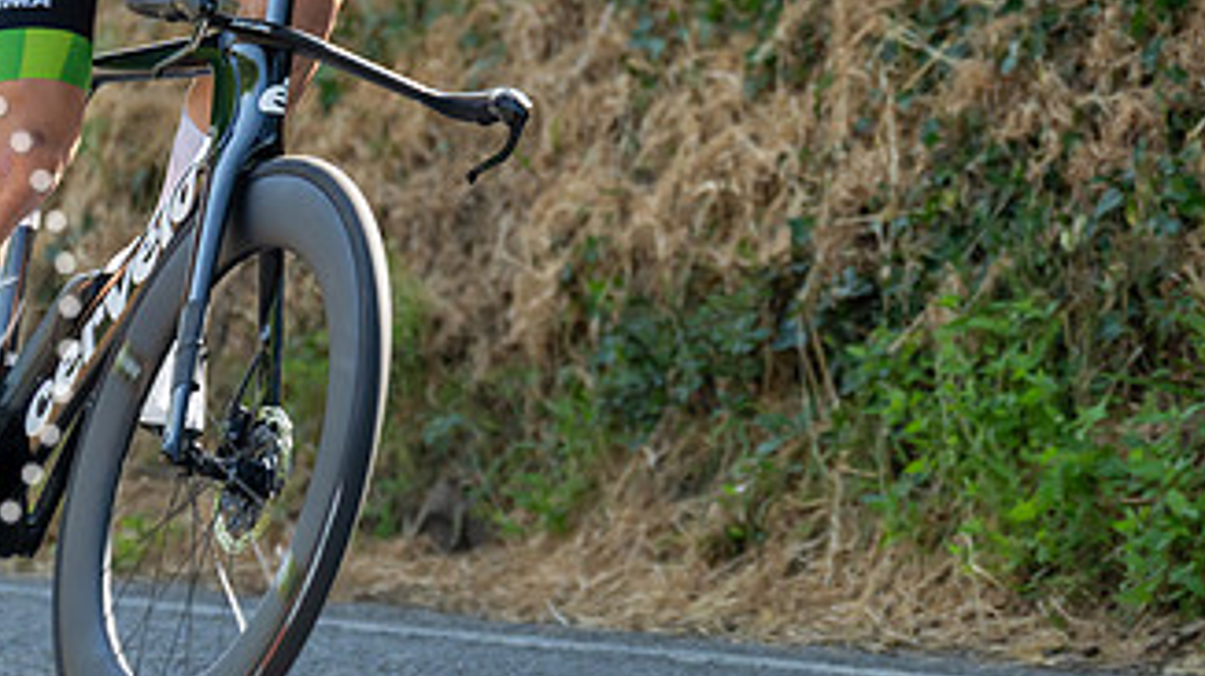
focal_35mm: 363
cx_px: 292
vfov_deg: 3.3
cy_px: 58
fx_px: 11593
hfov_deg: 5.9
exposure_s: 1/1000
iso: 800
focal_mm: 133
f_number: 4
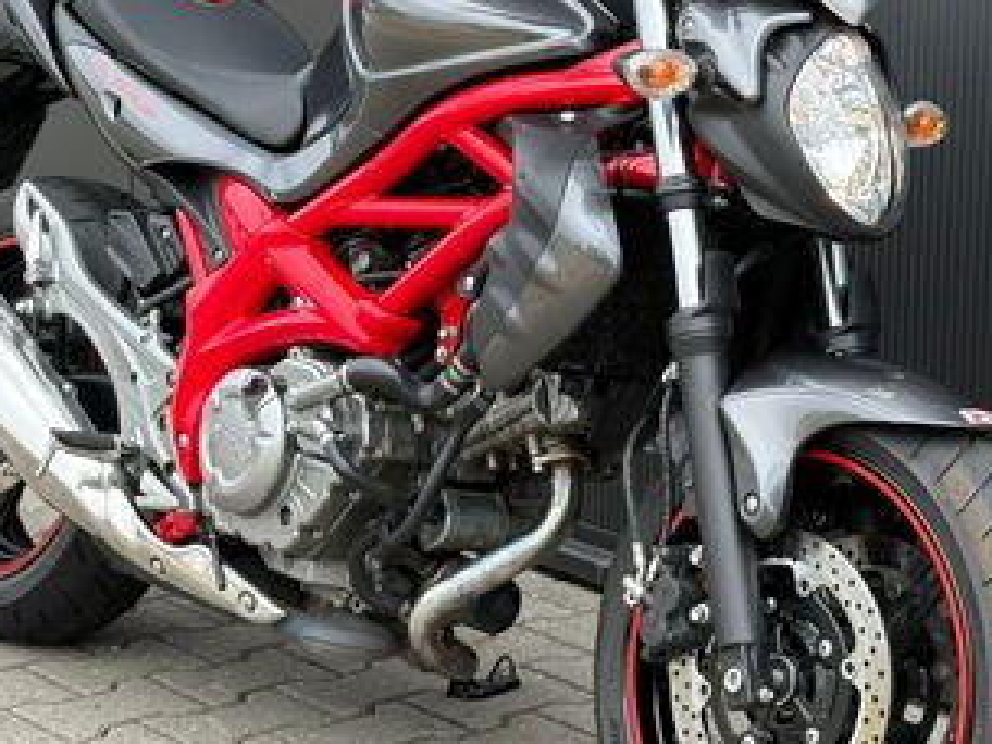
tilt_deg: -9.7
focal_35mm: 101
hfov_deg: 19.4
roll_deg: -0.8
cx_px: 486
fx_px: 2894
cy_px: 281
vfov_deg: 14.6
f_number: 1.78
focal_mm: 6.76
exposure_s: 1/1285
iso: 80
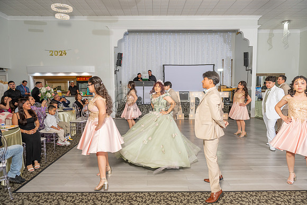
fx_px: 205
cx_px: 154
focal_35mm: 24
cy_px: 102
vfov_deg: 53.2
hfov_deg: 73.7
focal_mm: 24
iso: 500
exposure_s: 1/160
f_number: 3.5
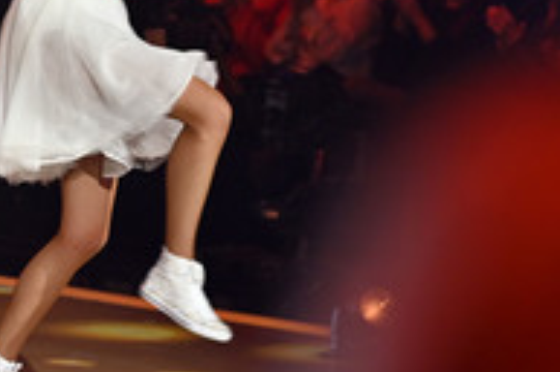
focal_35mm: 304
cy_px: 90
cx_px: 173
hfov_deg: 6.8
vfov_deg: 4.5
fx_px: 4721
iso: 1000
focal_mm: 130
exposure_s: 1/400
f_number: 4
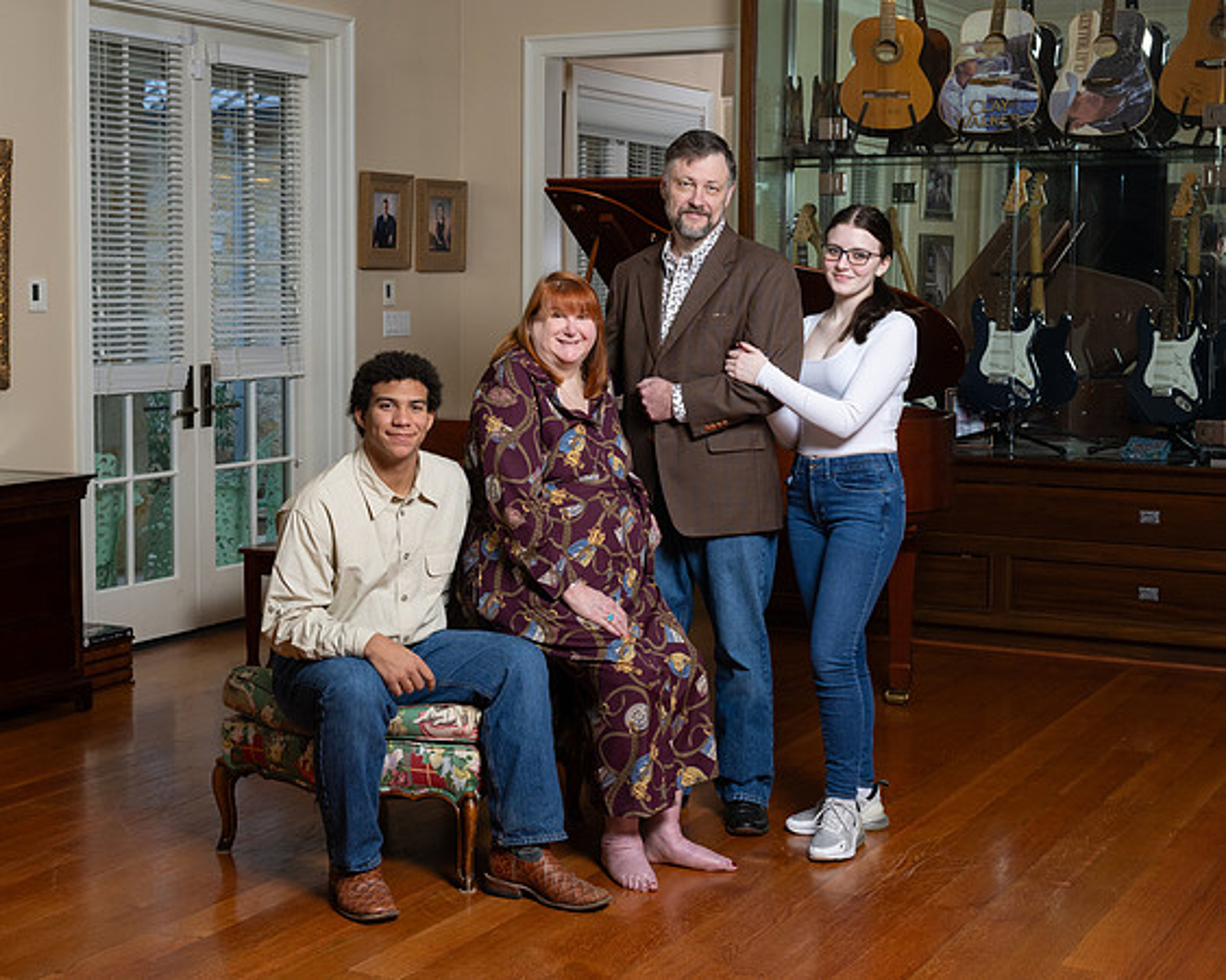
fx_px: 1932
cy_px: 441
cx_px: 578
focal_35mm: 53
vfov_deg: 28.4
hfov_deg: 35.2
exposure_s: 1/80
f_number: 7.1
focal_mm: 43
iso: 640
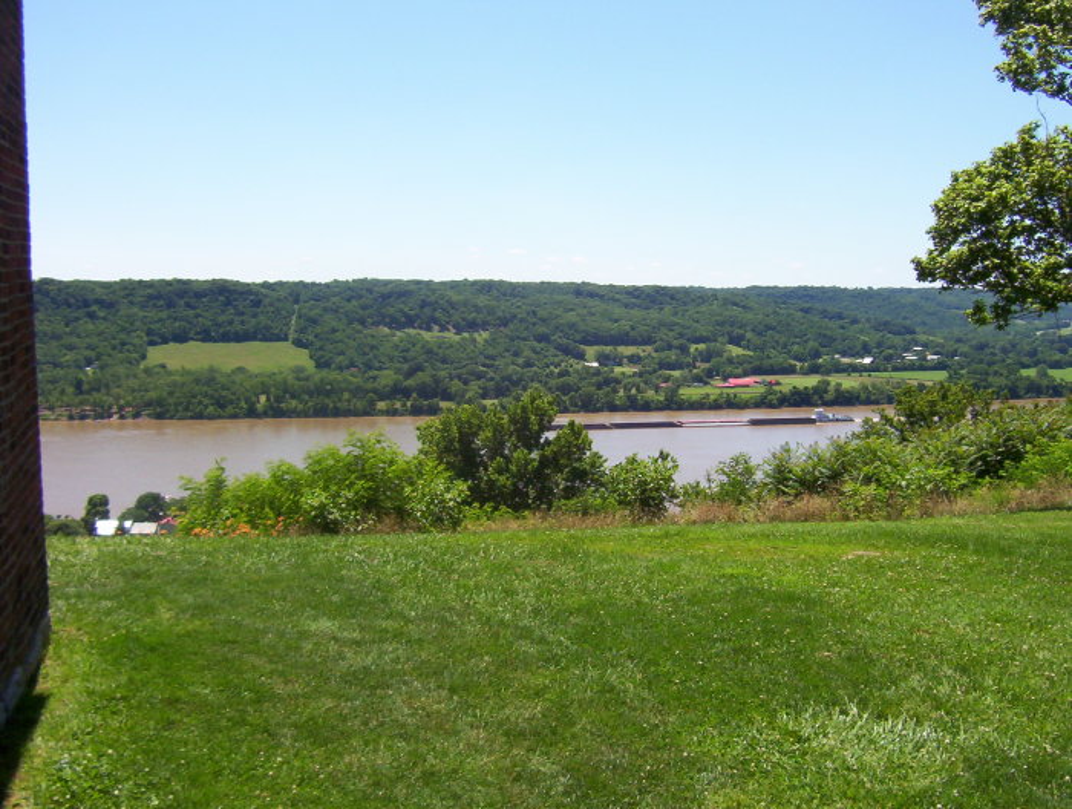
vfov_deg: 39.8
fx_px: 1117
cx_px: 536
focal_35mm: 36
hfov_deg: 51.3
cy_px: 404
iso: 100
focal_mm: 5.54
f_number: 5.24
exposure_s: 1/460
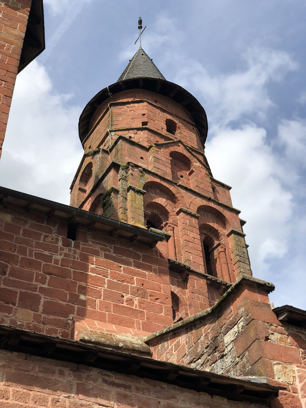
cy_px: 204
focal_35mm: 52
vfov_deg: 36.8
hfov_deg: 28.0
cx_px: 153
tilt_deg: +45.3
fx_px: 613
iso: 16
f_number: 2.4
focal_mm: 6
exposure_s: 1/1116
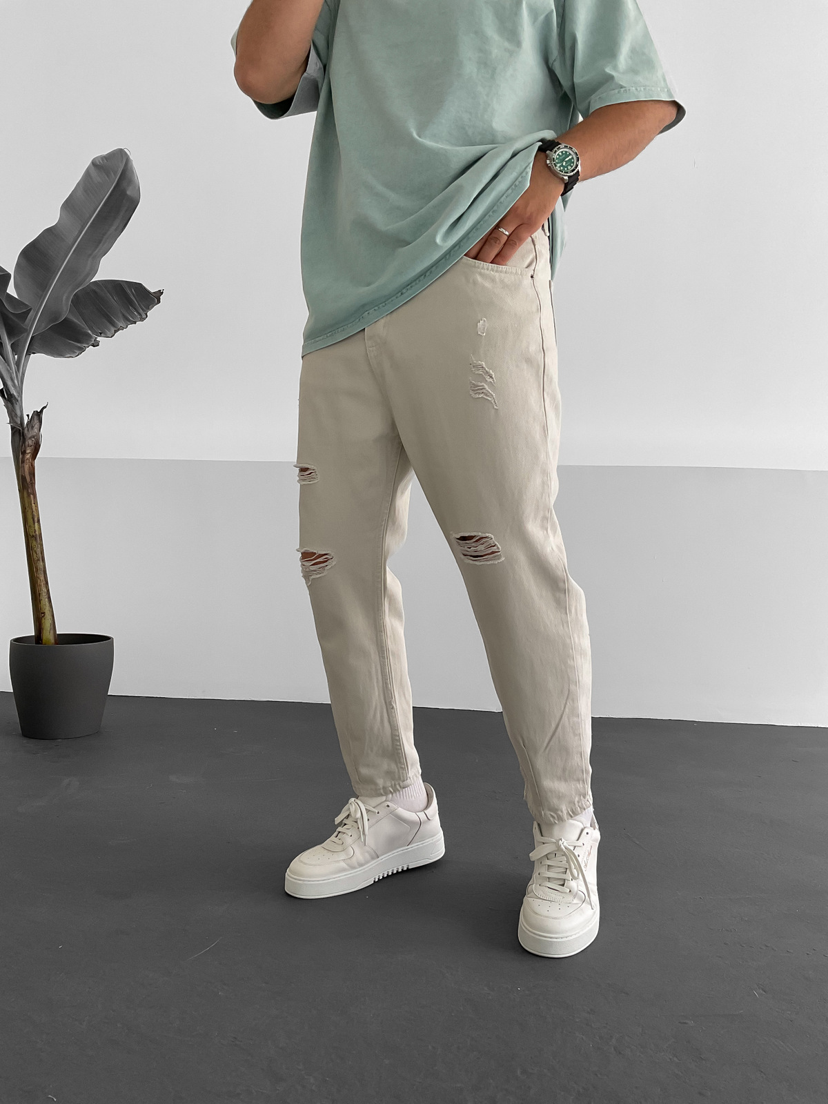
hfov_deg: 48.2
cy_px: 552
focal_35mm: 29
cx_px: 414
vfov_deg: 61.7
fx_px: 925
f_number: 1.8
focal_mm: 3
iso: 50
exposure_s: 1/120
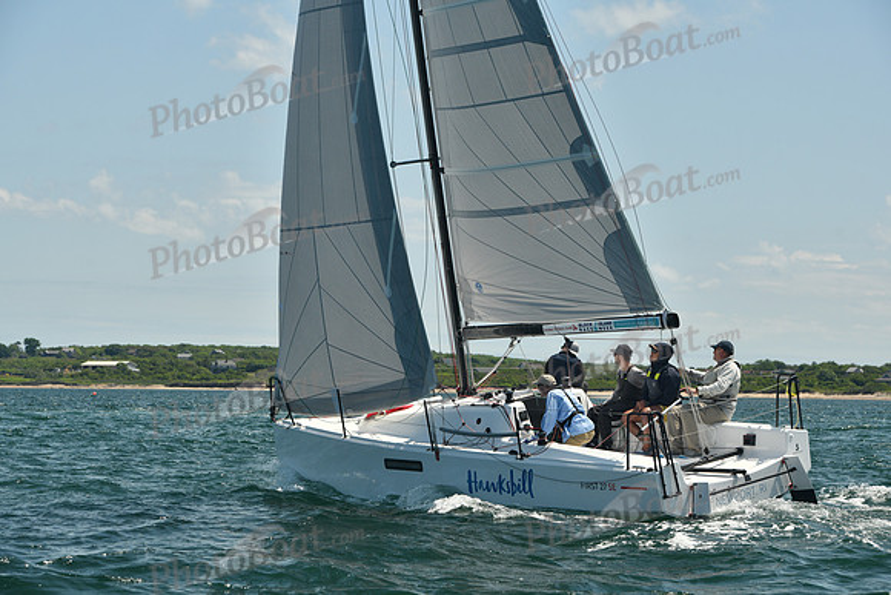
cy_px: 298
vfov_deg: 12.5
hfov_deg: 18.6
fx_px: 2723
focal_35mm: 110
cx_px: 446
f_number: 8
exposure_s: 1/640
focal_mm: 110
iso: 320
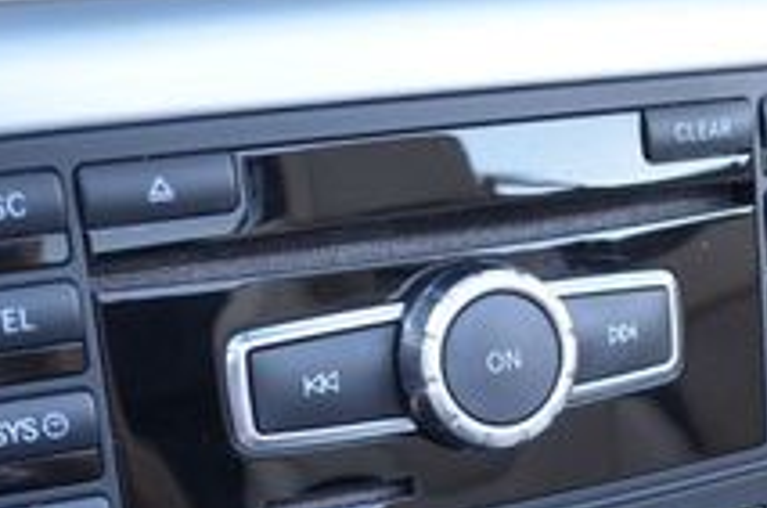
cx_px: 544
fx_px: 1722
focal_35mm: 81
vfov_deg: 16.2
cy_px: 573
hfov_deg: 24.9
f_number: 4
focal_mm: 18
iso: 400
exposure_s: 1/60
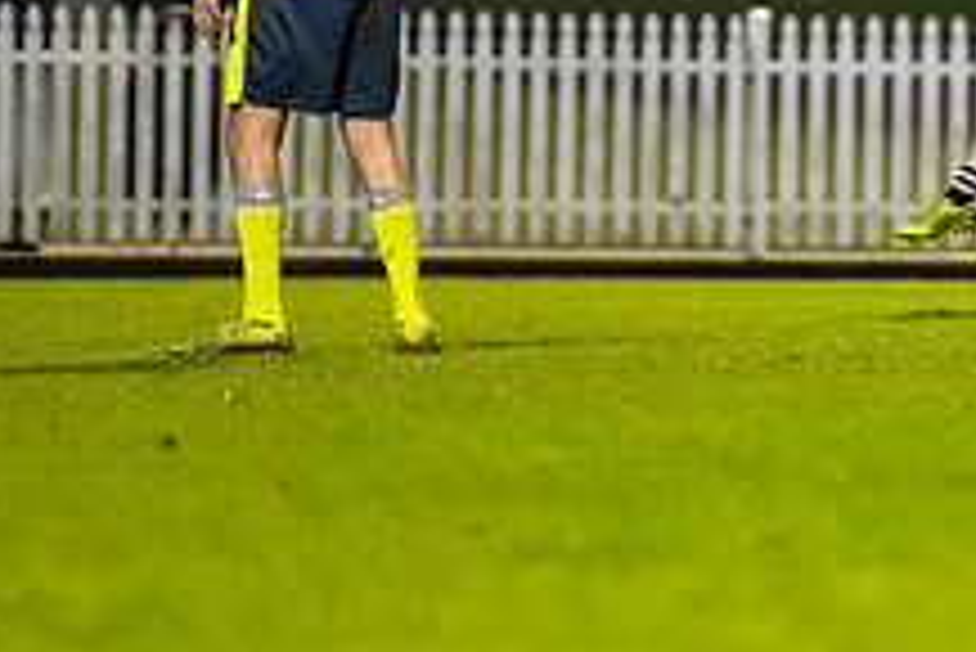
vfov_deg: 1.2
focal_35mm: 1108
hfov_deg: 1.9
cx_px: 1182
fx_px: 30058
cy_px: -92
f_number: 2.8
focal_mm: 300
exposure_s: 1/1250
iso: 8000
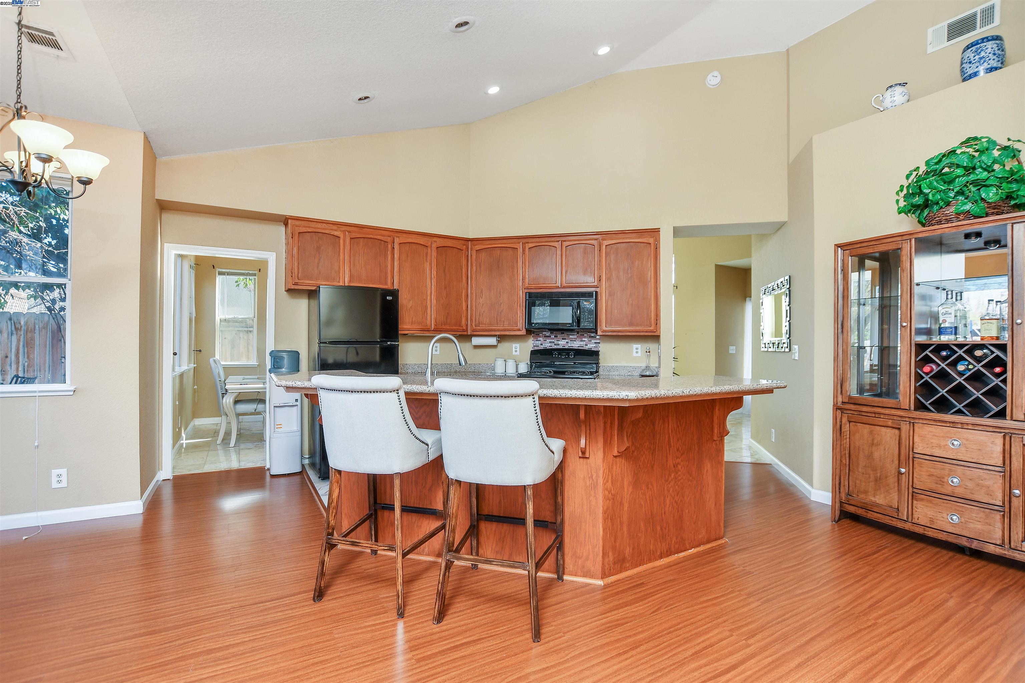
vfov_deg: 77.3
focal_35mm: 15
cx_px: 512
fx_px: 427
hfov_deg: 100.4
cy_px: 342
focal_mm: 10
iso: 200
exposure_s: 1/200
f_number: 4
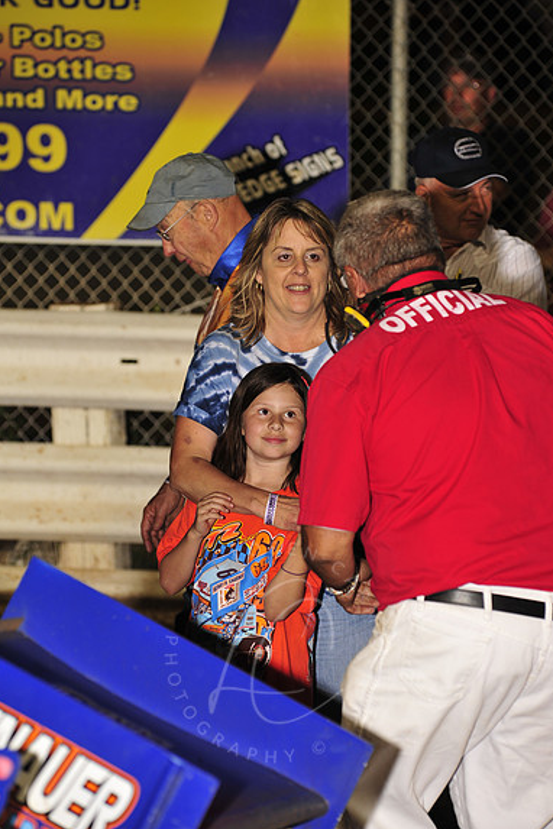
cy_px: 418
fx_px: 4308
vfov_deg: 11.0
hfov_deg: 7.3
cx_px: 275
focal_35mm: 187
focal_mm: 185
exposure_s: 1/200
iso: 500
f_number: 5.6
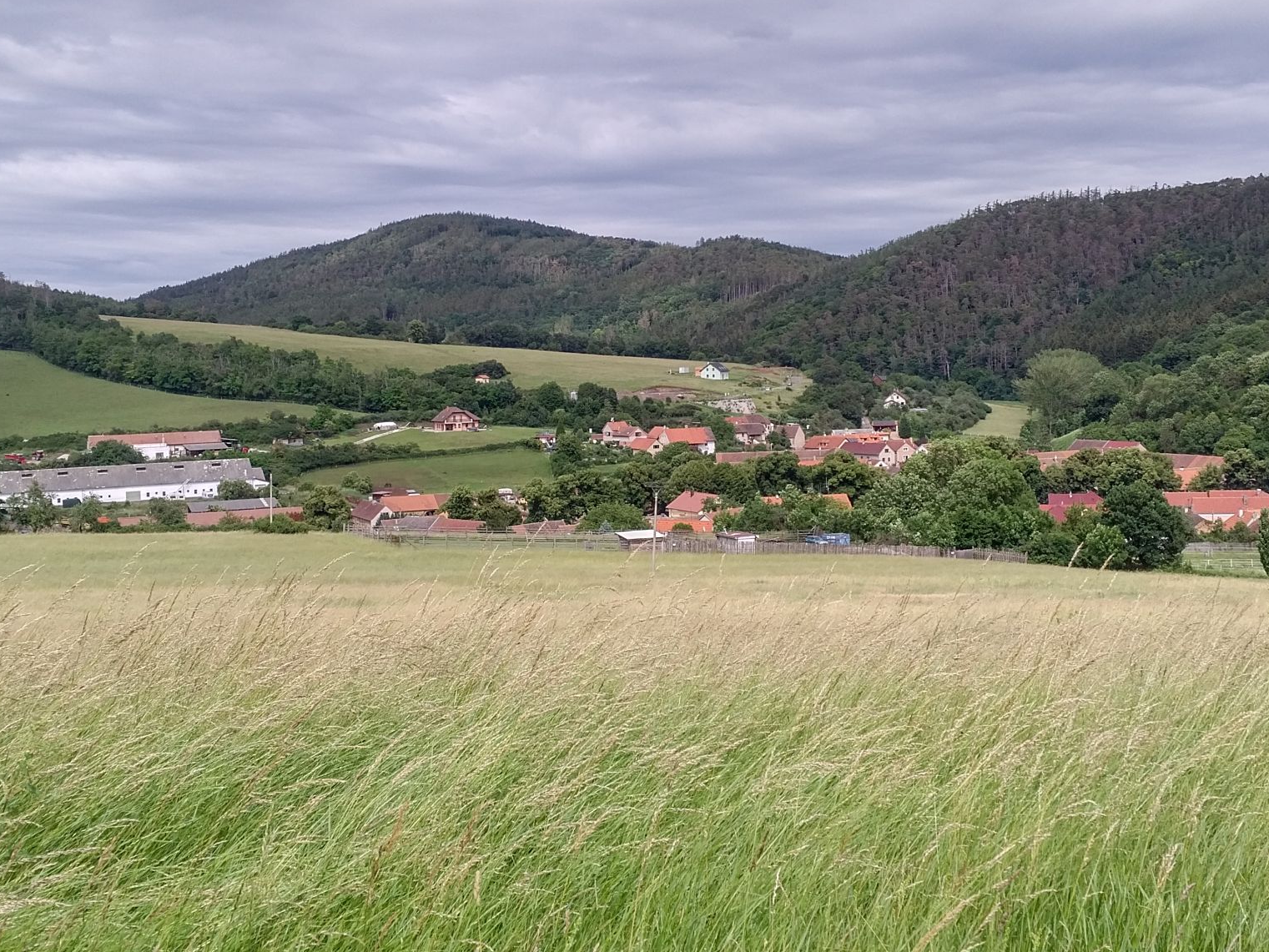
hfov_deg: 45.8
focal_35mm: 41
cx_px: 608
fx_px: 1503
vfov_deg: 35.1
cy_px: 420
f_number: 2.2
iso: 50
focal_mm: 4.75
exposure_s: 1/3659
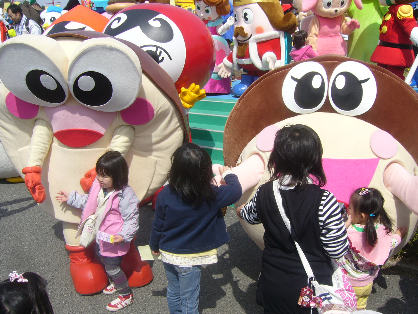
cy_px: 157
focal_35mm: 35
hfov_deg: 52.6
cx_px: 209
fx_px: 423
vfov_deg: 40.7
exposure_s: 1/400
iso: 80
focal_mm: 5.8
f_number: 5.6
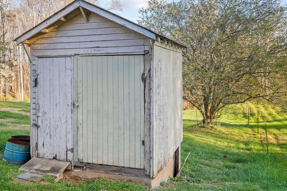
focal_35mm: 36
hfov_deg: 52.6
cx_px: 110
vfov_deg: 36.9
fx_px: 287
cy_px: 92
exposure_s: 1/200
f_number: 8
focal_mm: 29
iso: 400
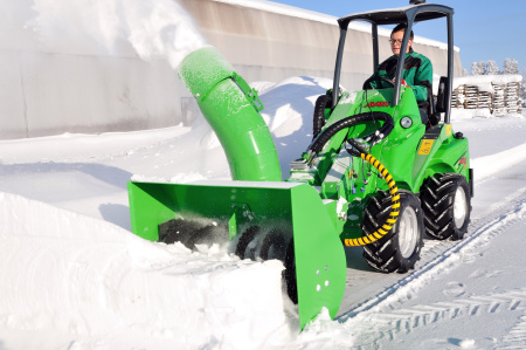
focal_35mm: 41
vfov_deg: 32.5
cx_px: 245
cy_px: 157
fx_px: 598
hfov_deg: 47.4
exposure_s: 1/400
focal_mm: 24
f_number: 10
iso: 320
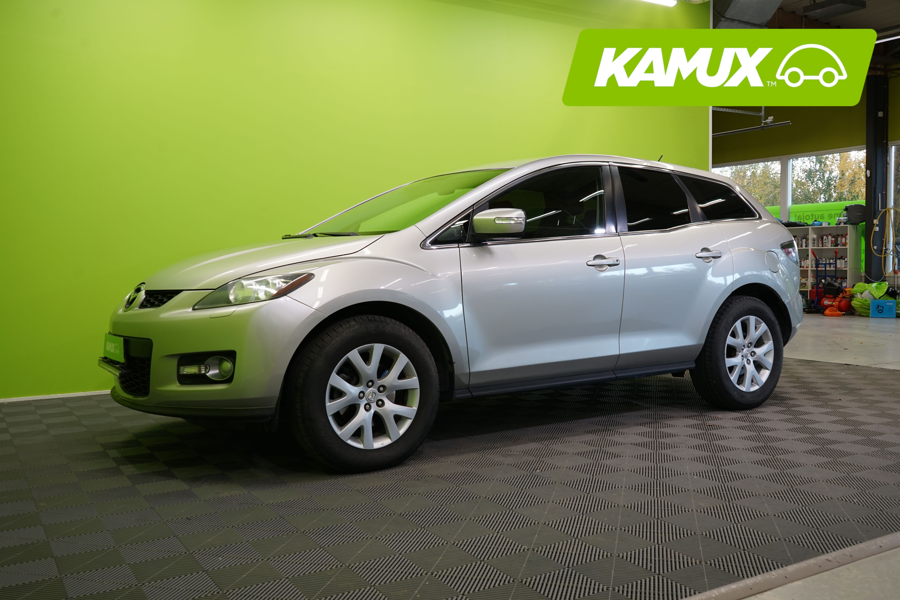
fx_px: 800
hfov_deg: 58.7
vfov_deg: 41.1
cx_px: 450
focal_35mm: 32
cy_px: 300
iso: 500
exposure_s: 1/30
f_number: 6.3
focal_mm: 32
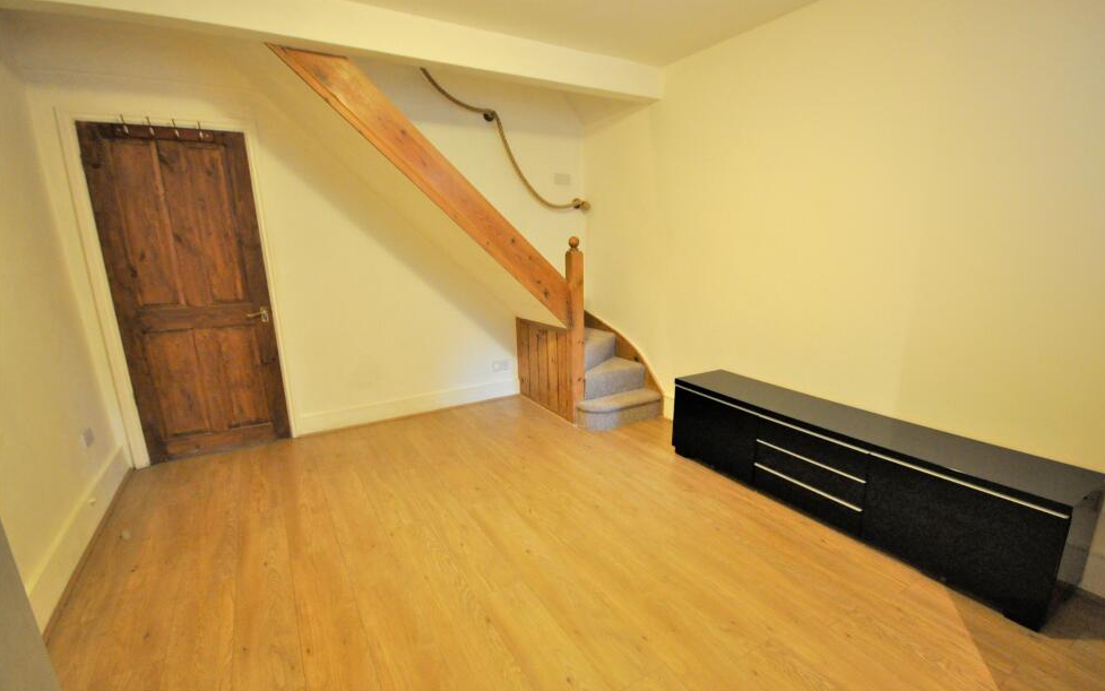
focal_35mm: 16
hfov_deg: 97.7
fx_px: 482
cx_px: 576
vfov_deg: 71.2
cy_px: 360
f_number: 4
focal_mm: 10
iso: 1600
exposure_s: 1/15
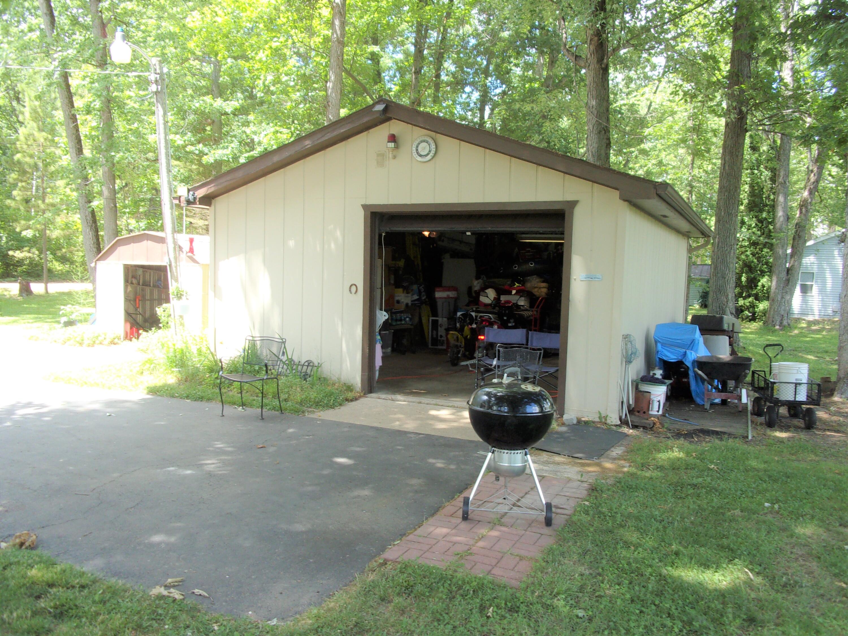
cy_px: 318
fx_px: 686
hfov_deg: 63.4
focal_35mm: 28
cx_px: 424
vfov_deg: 49.7
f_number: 3.9
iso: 80
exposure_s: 1/75
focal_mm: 5.1
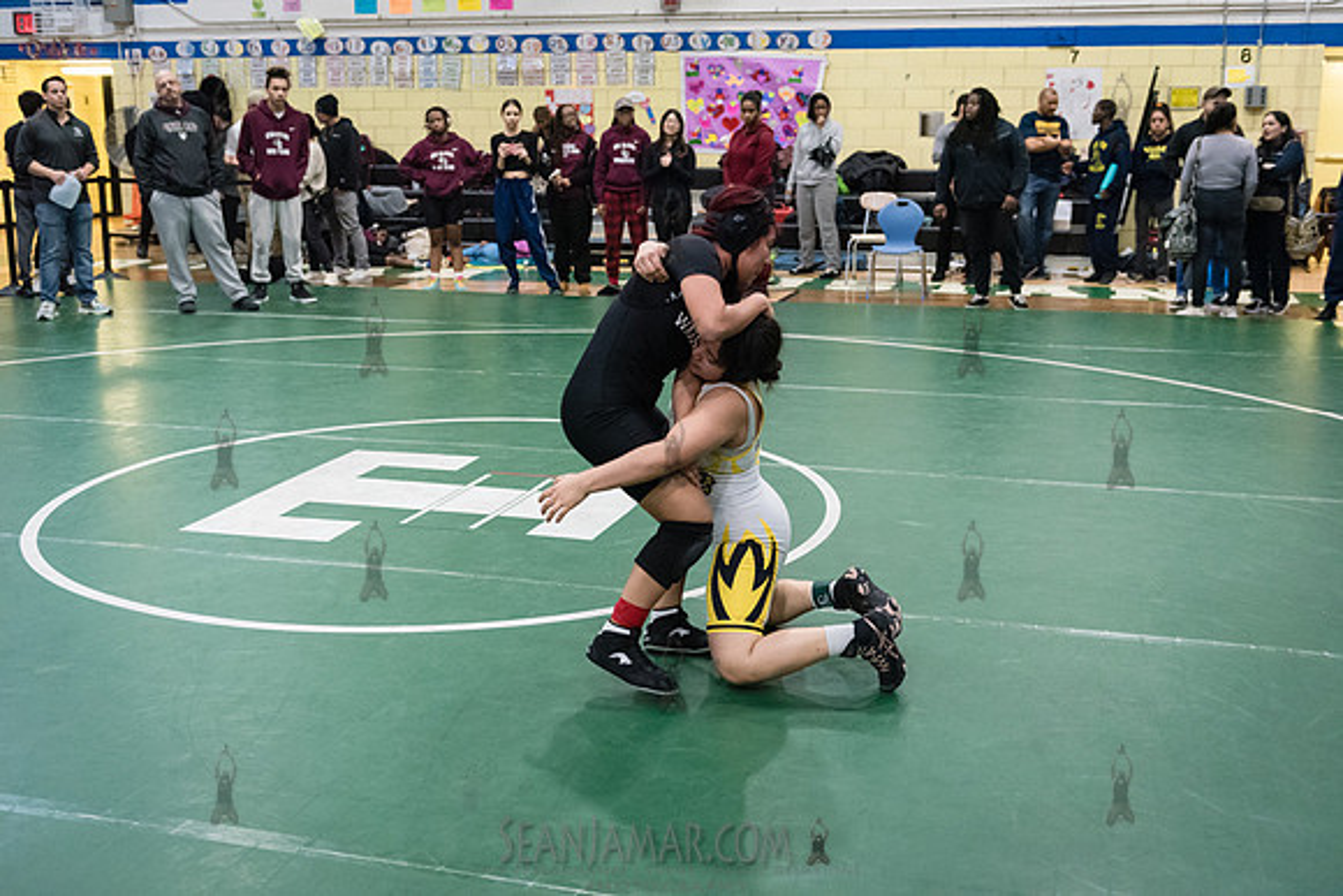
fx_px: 1493
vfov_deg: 33.4
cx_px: 672
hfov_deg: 48.4
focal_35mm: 40
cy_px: 448
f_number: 3.2
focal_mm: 40
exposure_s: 1/500
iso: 8000
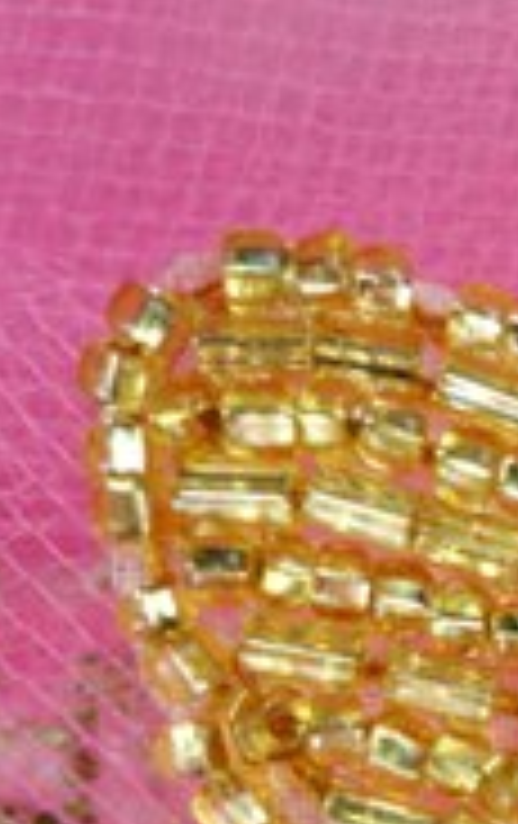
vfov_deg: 24.1
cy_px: 977
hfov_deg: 15.4
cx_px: 800
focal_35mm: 78
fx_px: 1755
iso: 80
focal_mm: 4.9
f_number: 3.5
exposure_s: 1/350
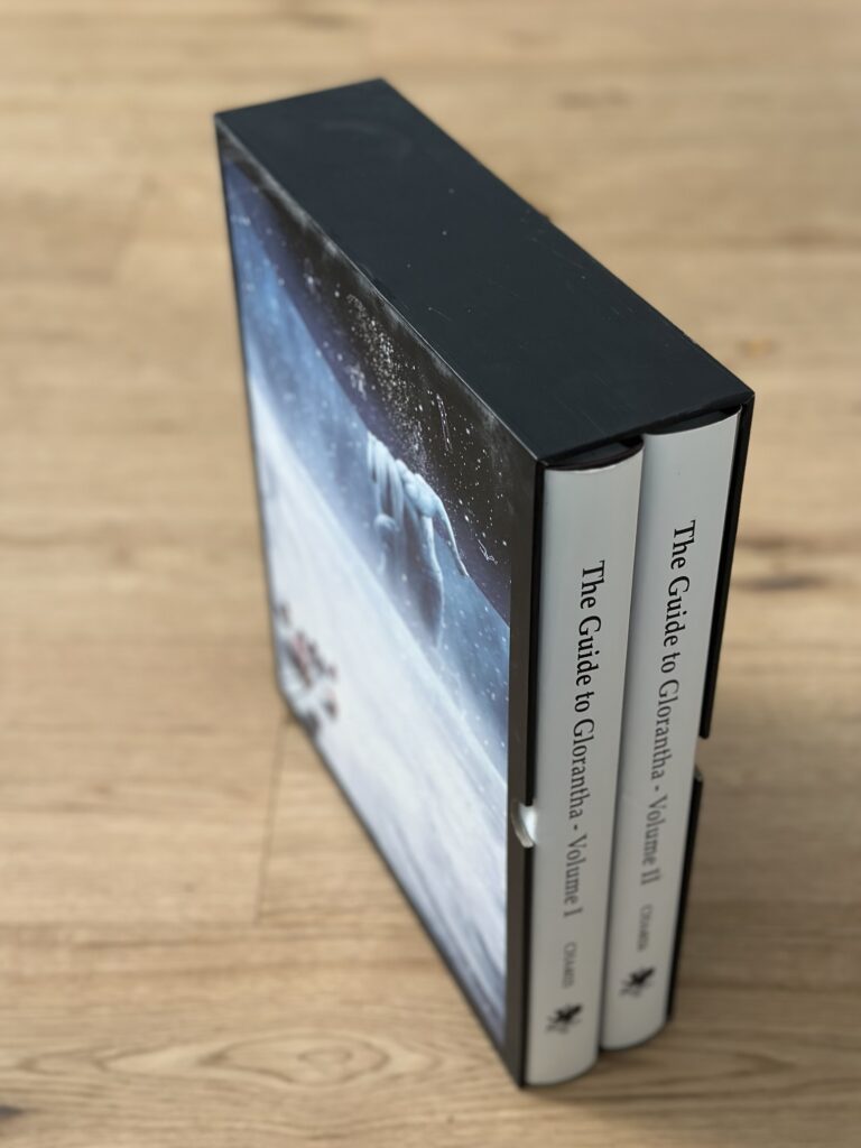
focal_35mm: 48
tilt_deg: -39.9
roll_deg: -0.2
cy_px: 574
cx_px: 430
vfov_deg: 39.7
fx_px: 1592
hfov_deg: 30.3
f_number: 1.78
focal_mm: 6.86
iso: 160
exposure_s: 1/60
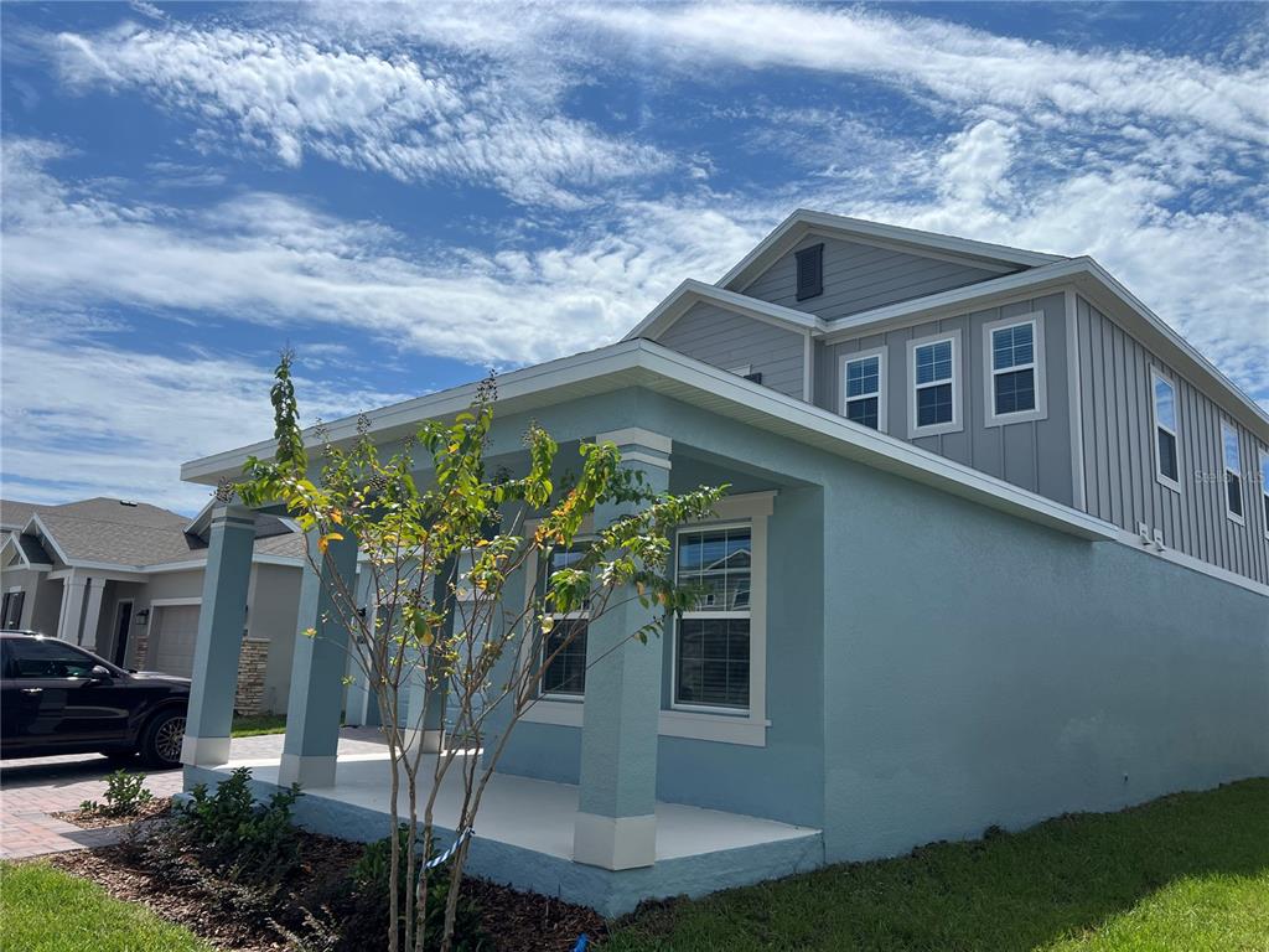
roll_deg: -3.3
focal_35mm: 26
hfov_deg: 67.3
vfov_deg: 53.1
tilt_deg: +11.5
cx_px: 634
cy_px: 476
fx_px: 953
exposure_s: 1/9434
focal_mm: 5.7
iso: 50
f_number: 1.5
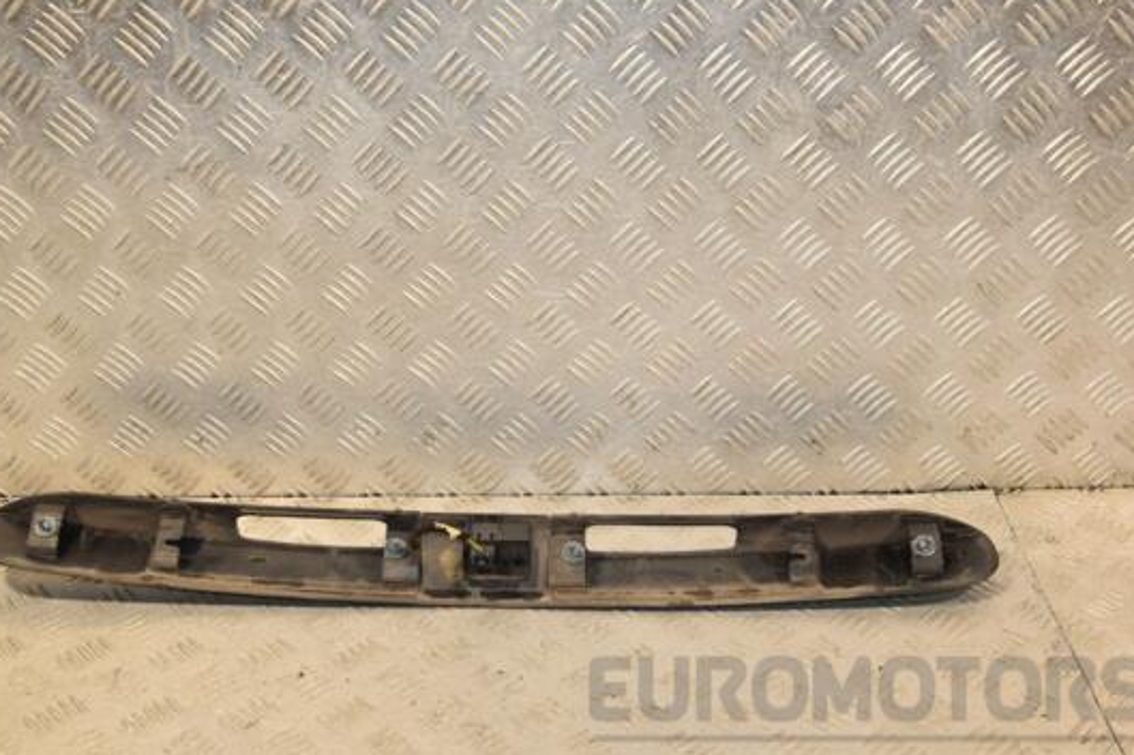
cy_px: 403
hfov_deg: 45.9
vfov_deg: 31.4
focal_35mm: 43
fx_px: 1340
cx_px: 549
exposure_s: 1/200
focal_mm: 25
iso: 800
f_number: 7.1
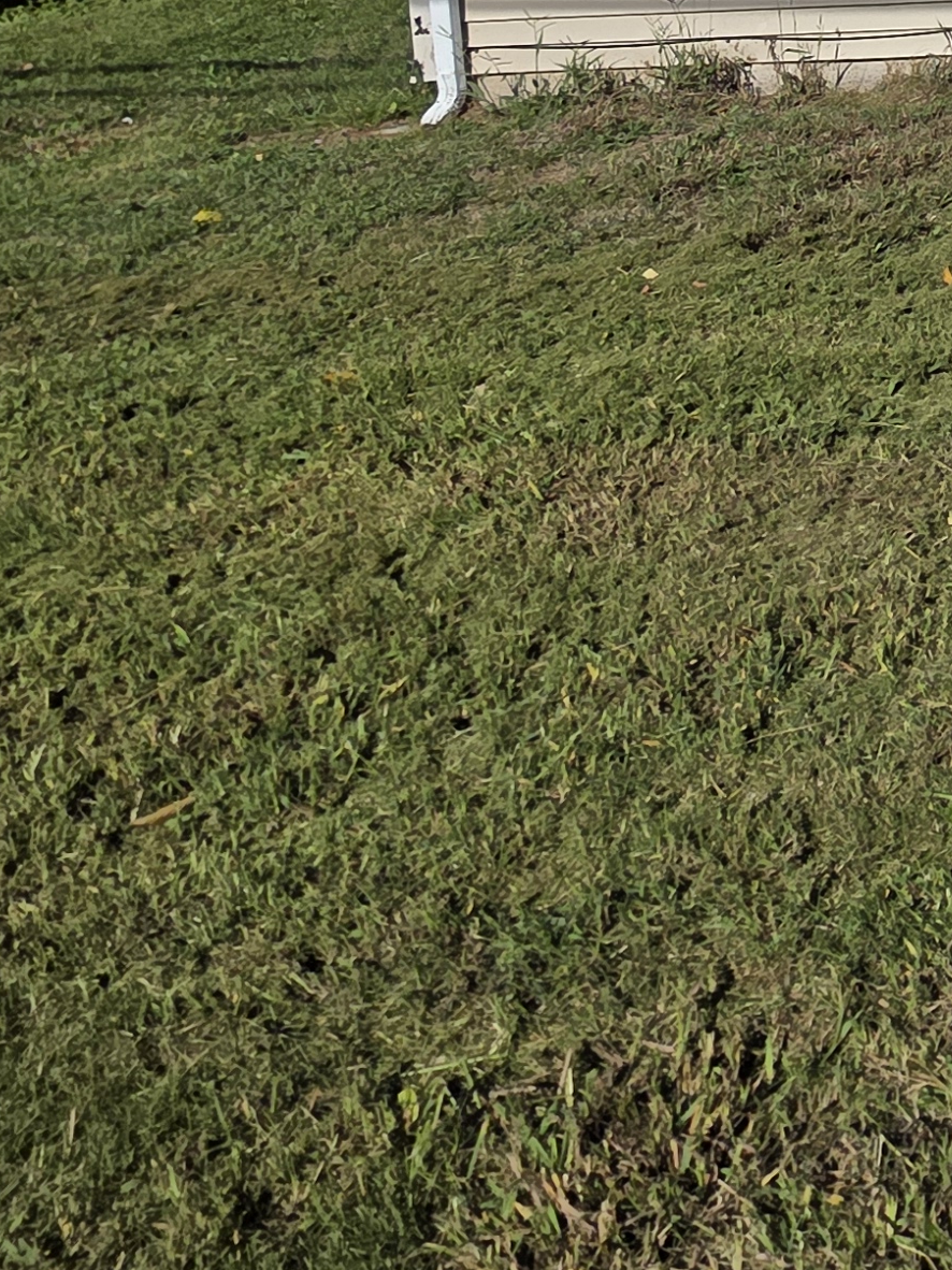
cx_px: 1639
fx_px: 1614
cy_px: -280
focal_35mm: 44
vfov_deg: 34.0
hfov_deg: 22.4
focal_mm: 2.2
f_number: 1.9
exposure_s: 1/4217
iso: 40
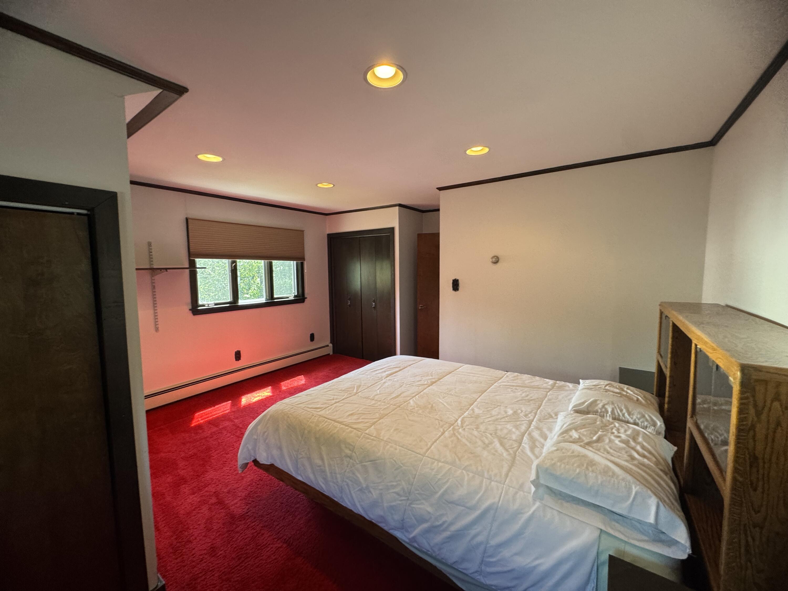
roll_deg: +1.7
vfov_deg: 85.7
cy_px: 296
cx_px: 394
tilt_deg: -5.1
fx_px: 319
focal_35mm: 14
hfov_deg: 102.1
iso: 200
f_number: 2.2
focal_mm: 2.22
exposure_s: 1/120
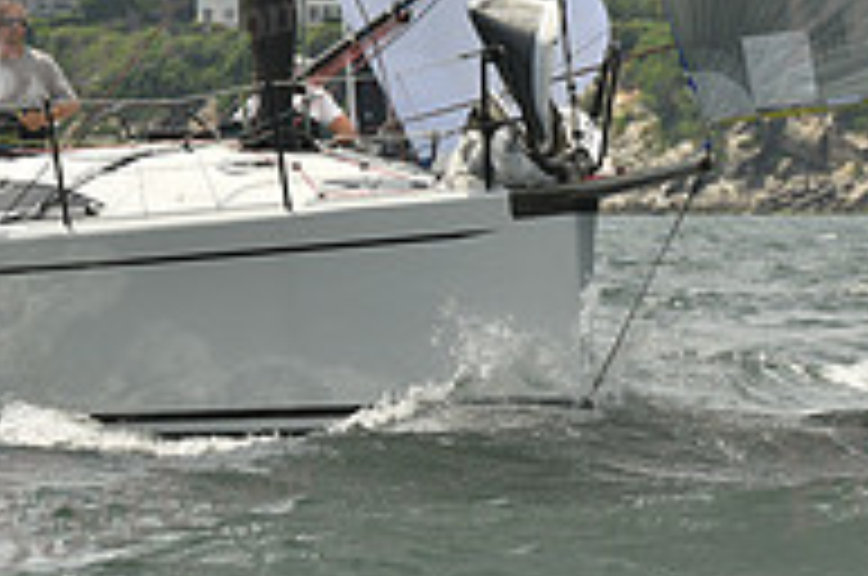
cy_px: 245
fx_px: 14491
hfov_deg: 3.4
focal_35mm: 602
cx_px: 549
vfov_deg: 2.3
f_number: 11
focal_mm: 200
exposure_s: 1/1250
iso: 400
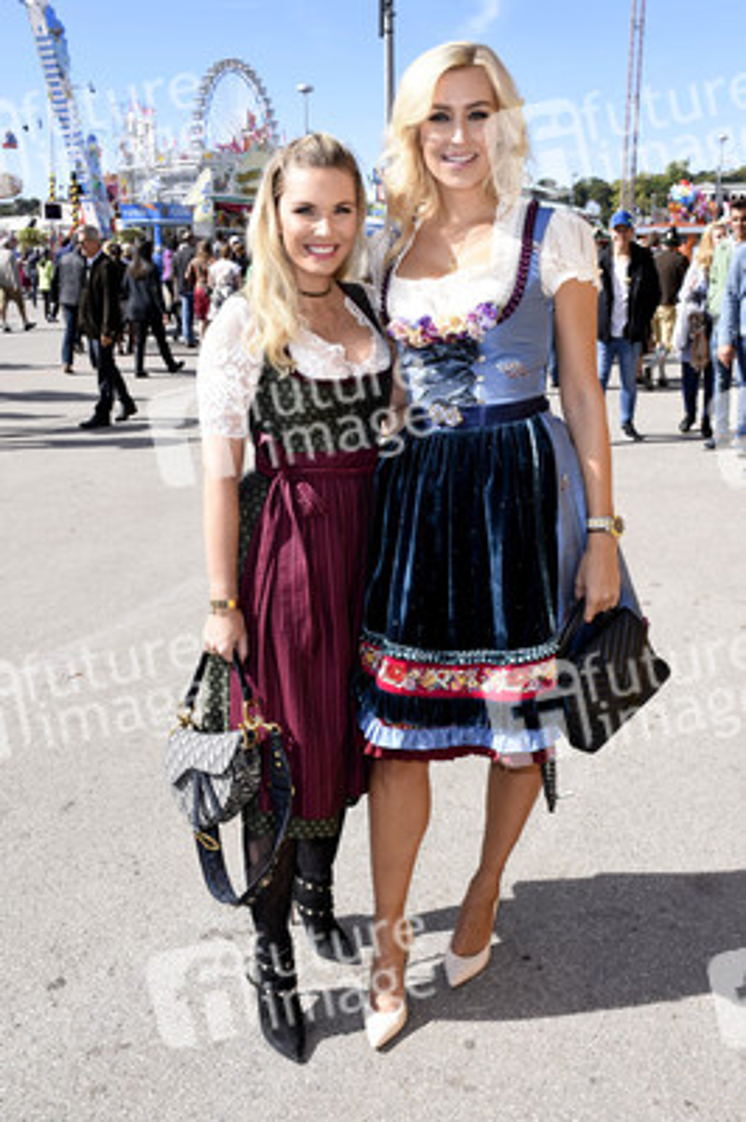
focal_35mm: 33
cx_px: 373
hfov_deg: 39.9
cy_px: 561
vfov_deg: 57.3
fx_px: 1027
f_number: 9
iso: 160
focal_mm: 22
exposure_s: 1/160
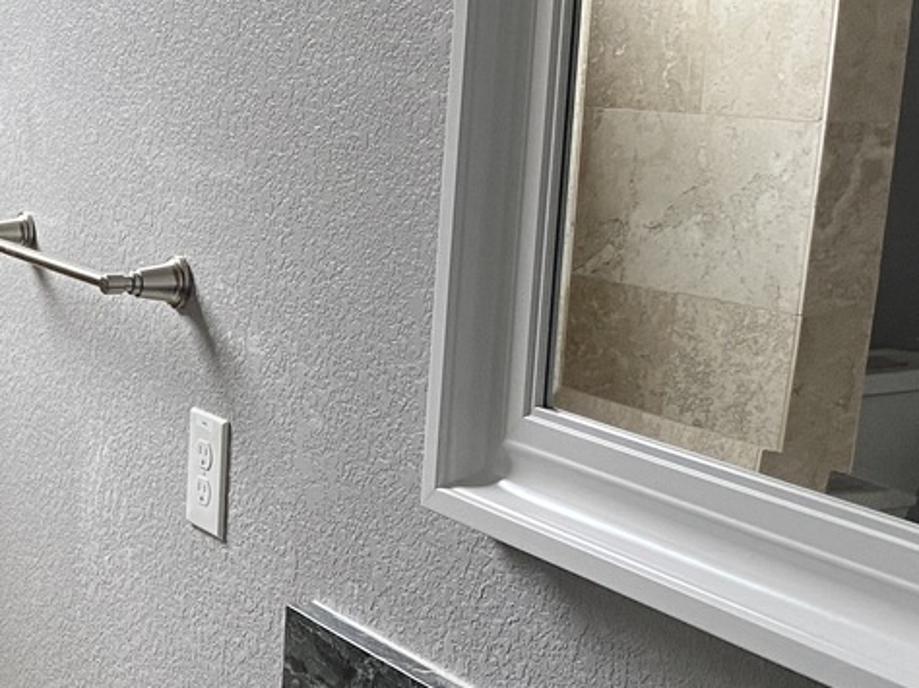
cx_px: -207
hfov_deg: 22.6
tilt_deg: -9.7
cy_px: 345
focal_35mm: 79
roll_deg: -0.5
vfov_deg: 18.6
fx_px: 2096
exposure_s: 1/60
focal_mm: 4.25
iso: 160
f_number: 1.8
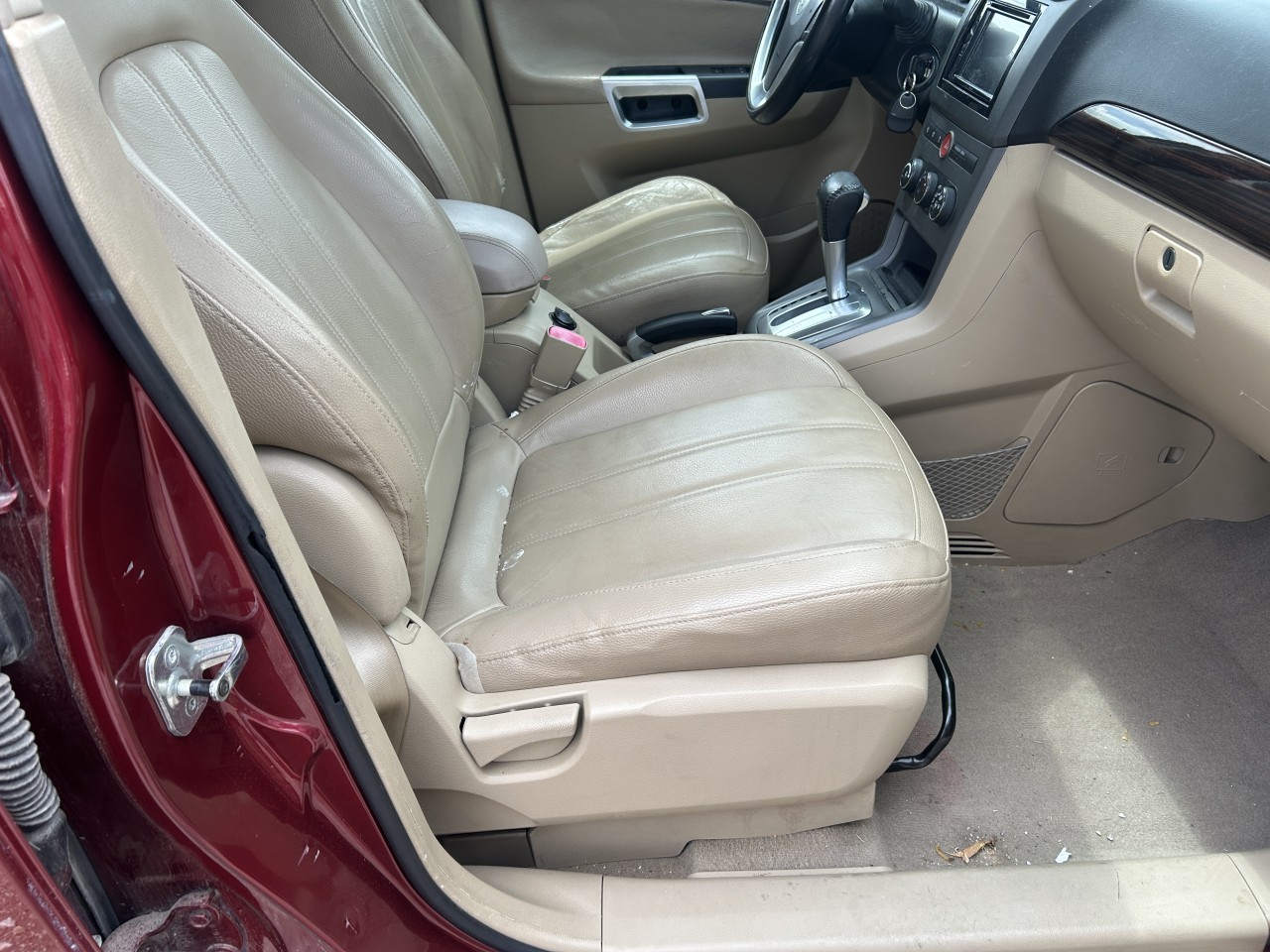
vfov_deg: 53.1
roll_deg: +3.6
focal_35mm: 26
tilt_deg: -32.5
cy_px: 476
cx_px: 635
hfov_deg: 67.3
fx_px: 954
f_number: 1.5
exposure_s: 1/670
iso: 50
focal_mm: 5.7
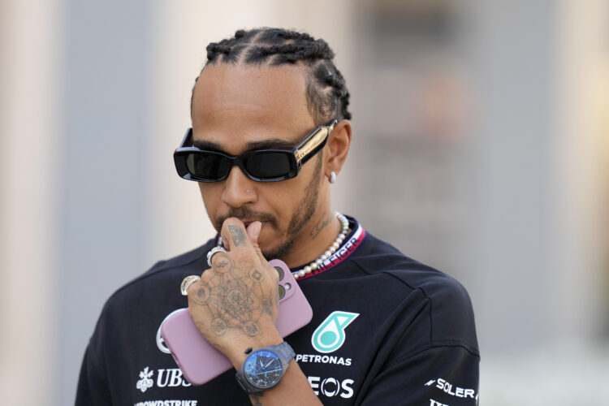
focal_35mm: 400
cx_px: 304
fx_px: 6766
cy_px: 203
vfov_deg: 3.4
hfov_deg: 5.2
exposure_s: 1/1600
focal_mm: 400
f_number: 3.5
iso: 1250
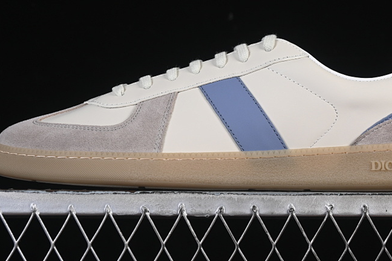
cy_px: 58
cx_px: 228
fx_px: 1361
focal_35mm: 125
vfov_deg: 10.9
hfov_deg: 16.4
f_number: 8
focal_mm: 50
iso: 160
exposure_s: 1/80
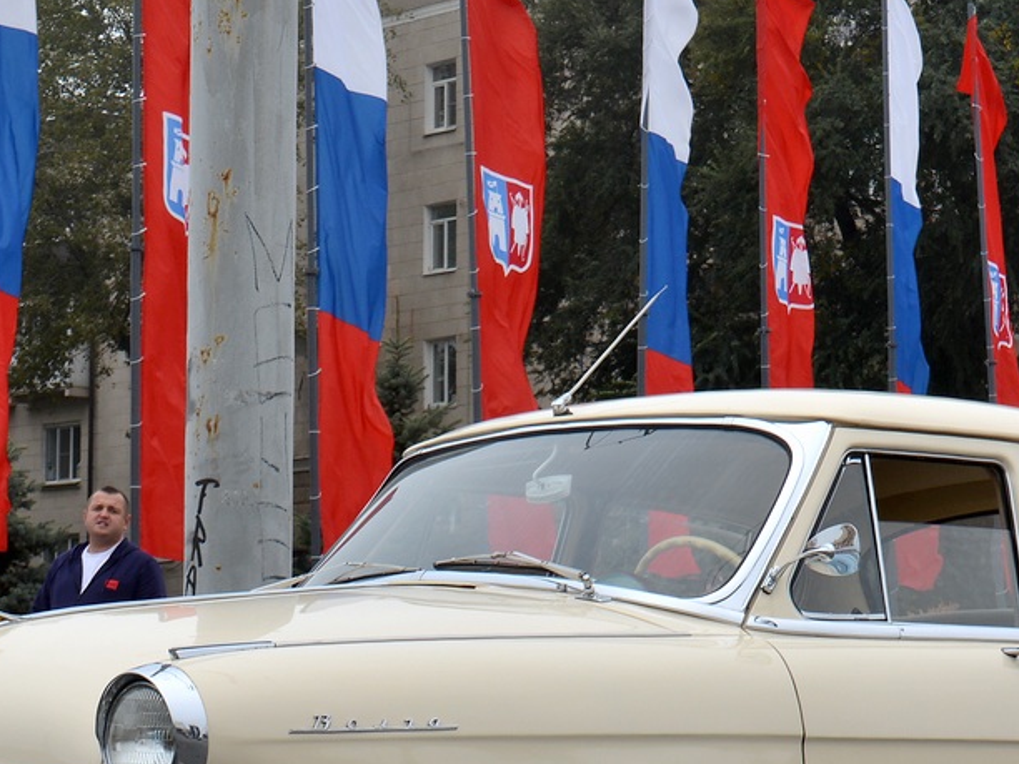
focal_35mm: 113
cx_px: 564
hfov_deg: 17.4
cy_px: 520
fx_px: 3326
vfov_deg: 13.1
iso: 180
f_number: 8
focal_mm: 32
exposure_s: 1/250
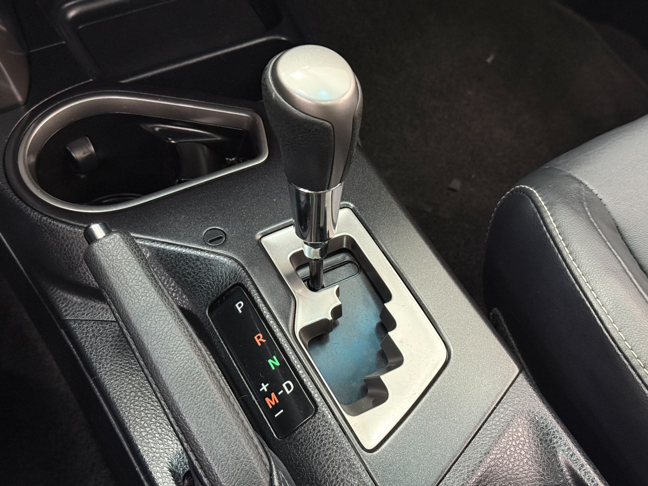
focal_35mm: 48
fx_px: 899
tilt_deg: -50.7
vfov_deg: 30.3
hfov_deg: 39.7
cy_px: 243
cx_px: 324
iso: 640
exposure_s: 1/30
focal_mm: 6.76
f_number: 1.78
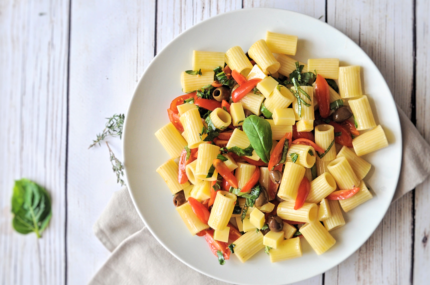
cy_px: 146
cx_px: 254
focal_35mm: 44
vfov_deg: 30.4
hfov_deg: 44.4
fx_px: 525
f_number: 4
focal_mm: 24
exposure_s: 1/60
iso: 640
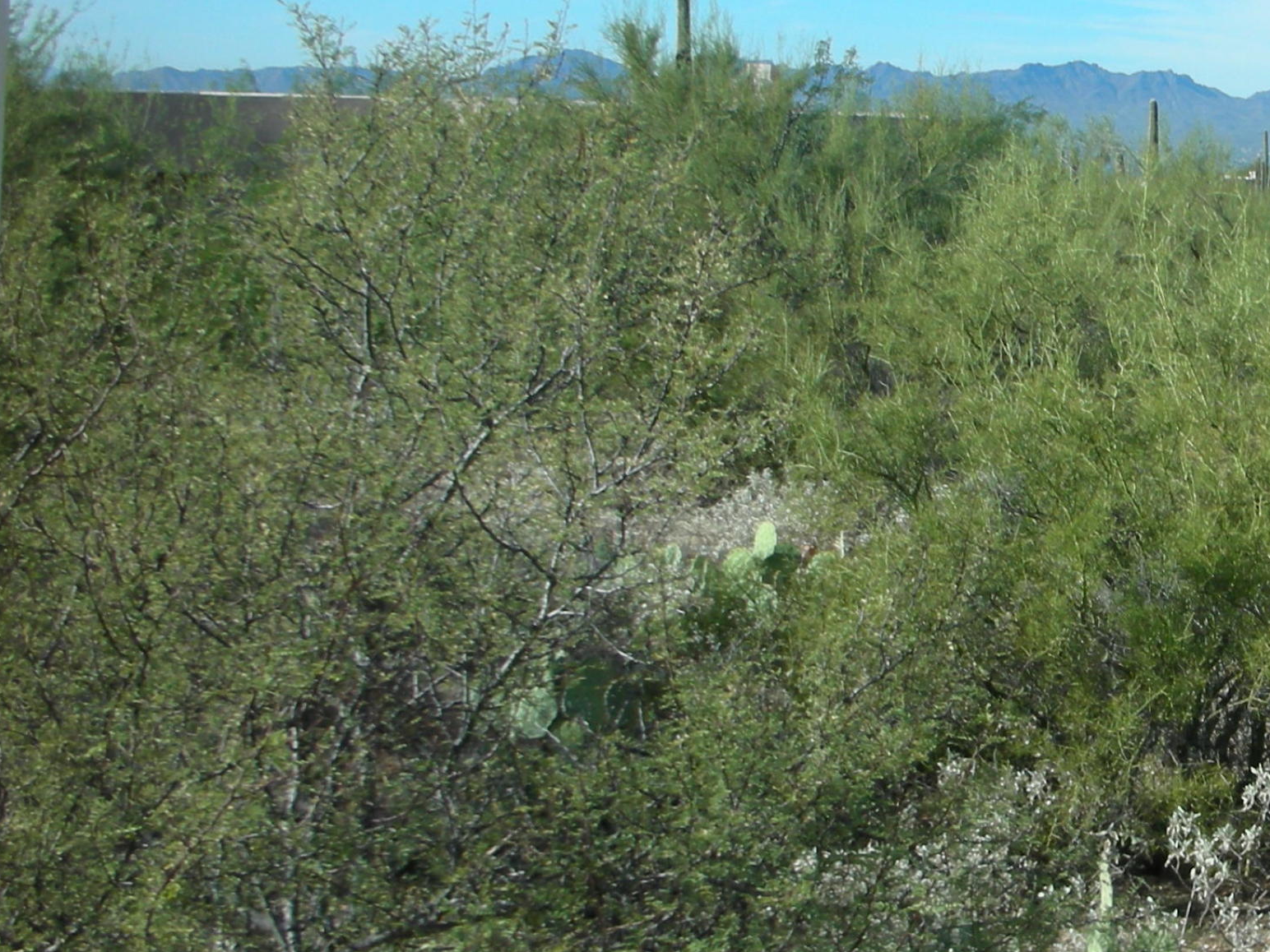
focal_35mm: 68
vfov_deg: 21.6
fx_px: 2495
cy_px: 464
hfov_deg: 27.2
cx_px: 1231
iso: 50
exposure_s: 1/100
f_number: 8.5
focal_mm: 5.8
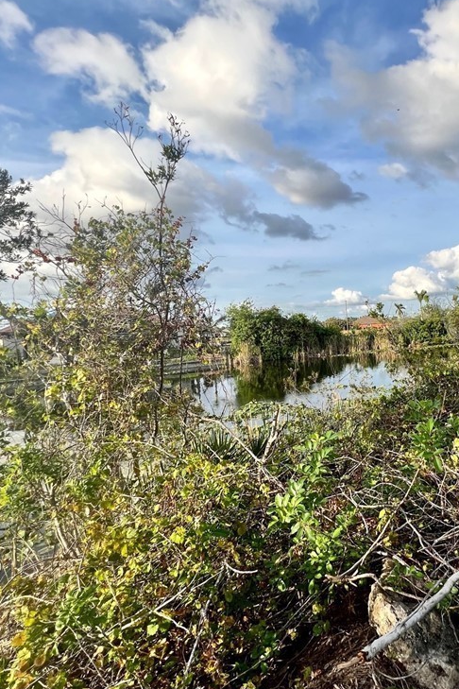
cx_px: 362
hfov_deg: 59.9
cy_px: 352
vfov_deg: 86.9
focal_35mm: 19
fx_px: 363
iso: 32
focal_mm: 1.57
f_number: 1.8
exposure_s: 1/1292
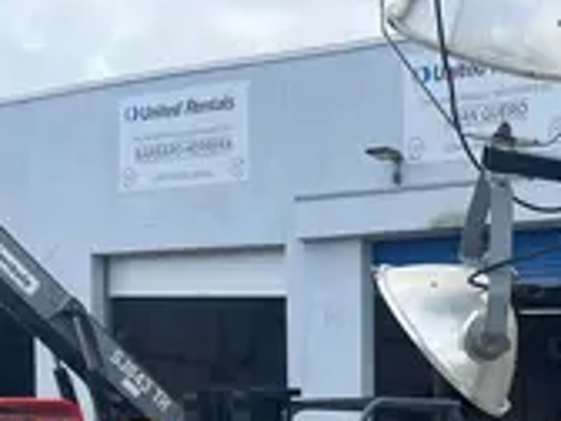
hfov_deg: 20.0
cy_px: 626
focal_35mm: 85
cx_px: 835
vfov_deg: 16.0
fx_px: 1378
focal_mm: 5.1
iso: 50
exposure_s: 1/2632
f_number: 1.6
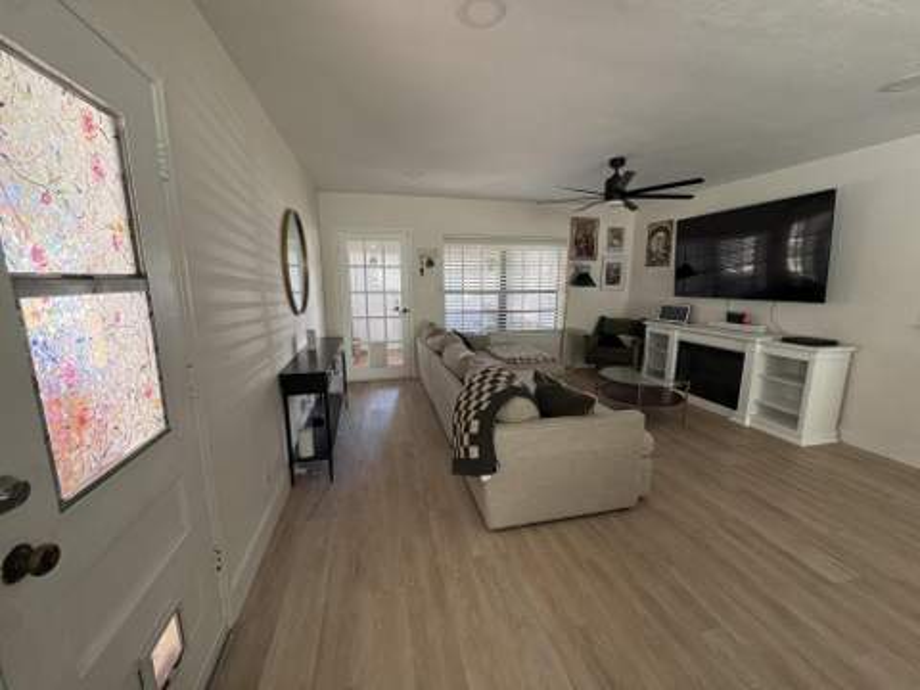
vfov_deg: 85.7
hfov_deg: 102.1
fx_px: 372
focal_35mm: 14
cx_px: 460
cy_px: 345
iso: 200
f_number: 2.2
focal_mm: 2.22
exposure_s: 1/86
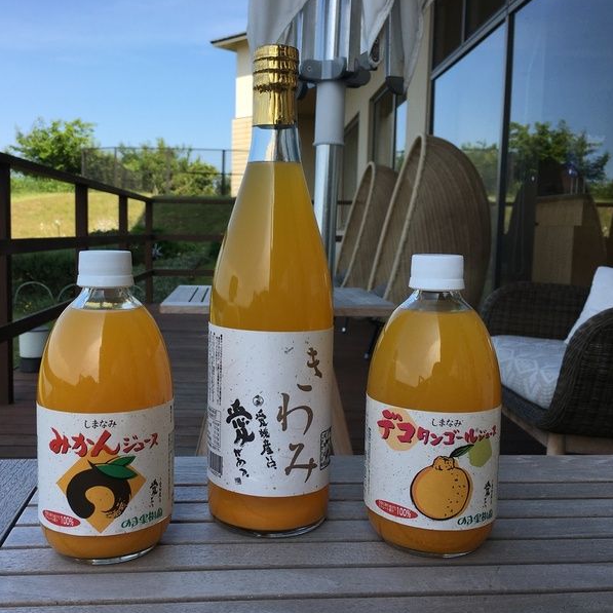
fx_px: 701
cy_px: 303
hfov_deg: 47.0
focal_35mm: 35
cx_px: 253
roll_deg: -0.5
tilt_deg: -7.1
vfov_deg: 47.2
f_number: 2.2
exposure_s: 1/927
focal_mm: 4.15
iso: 25
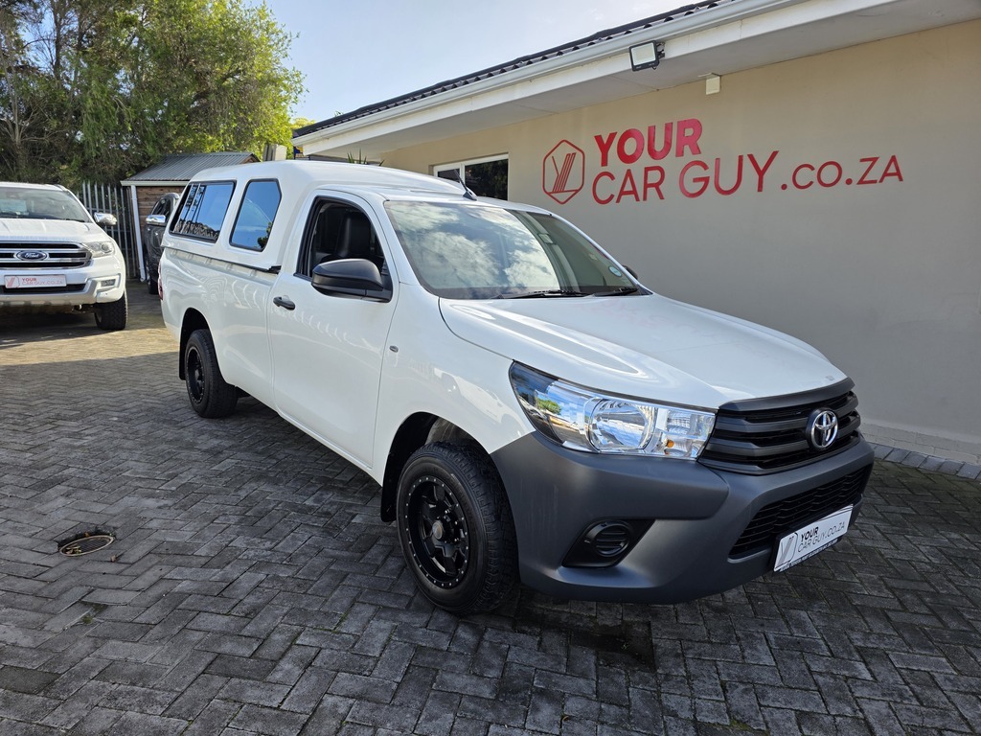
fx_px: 652
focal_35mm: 23
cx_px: 490
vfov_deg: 58.9
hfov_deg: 73.9
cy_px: 368
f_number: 1.7
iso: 80
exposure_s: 1/2953
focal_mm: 6.3
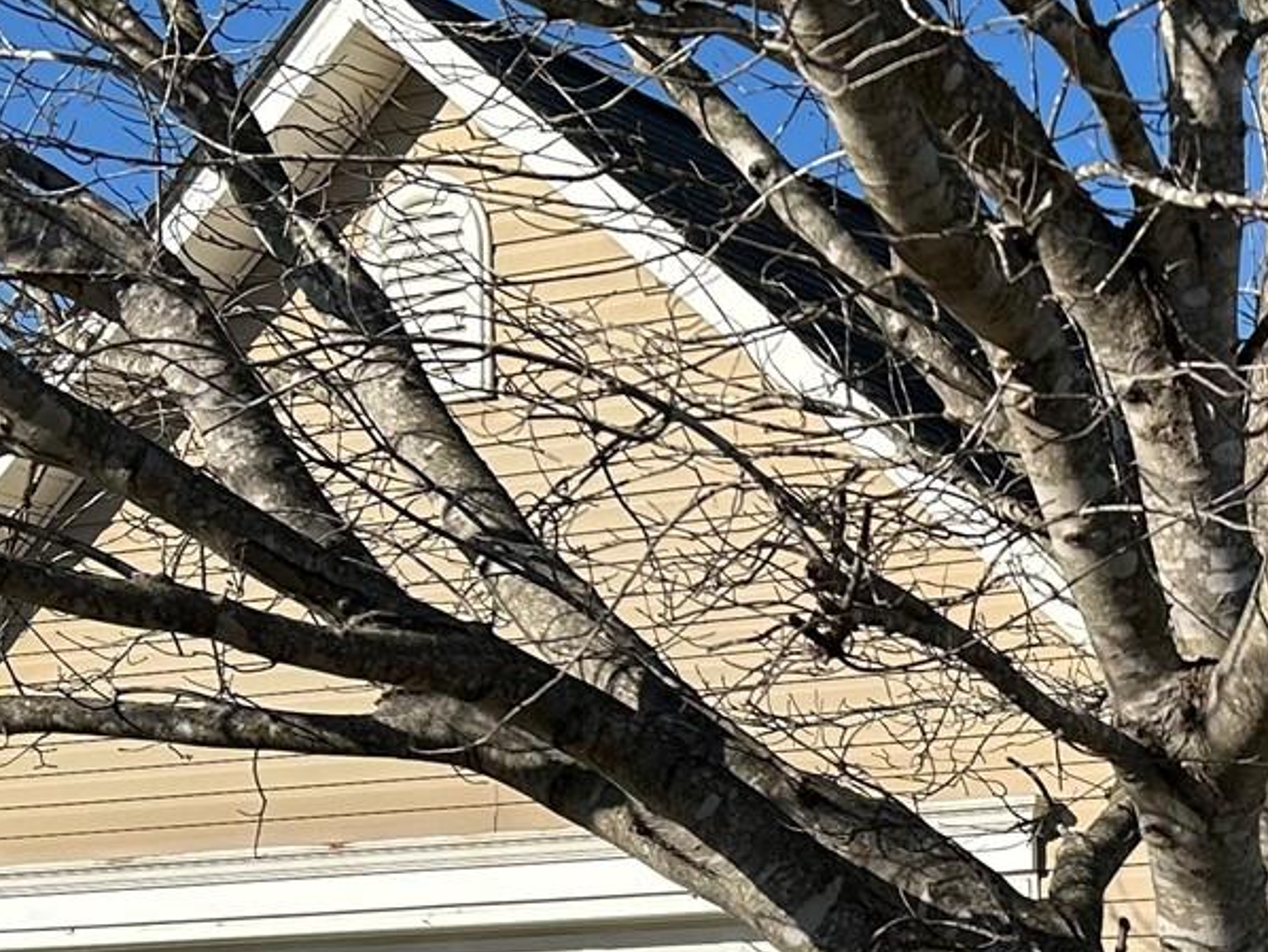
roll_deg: +0.5
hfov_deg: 20.5
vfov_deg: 15.8
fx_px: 3261
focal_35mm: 89
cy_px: 1206
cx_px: 1550
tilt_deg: +0.1
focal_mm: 5.7
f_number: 1.5
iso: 50
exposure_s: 1/4115
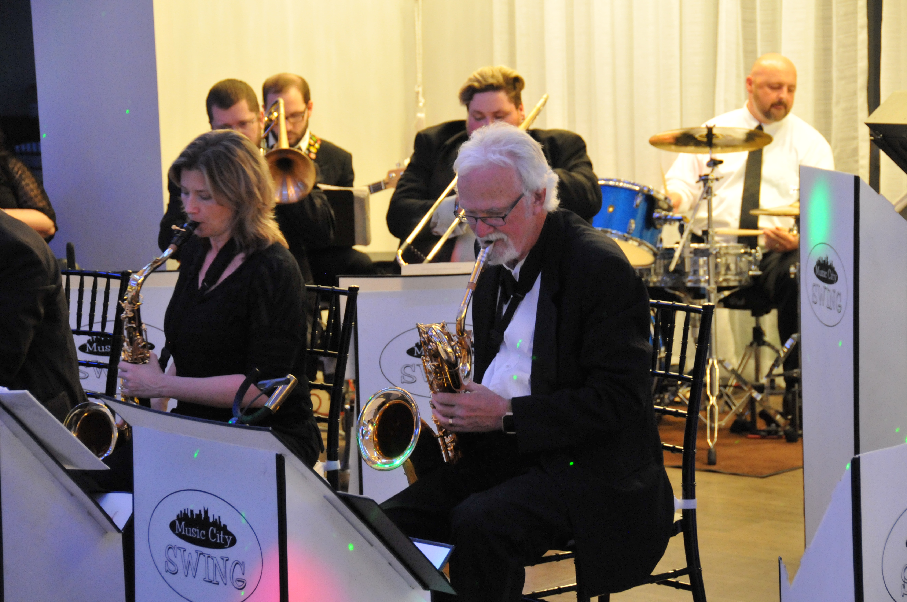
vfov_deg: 13.0
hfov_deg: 19.5
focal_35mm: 105
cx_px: 454
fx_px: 2642
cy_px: 301
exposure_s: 1/30
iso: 2000
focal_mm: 70
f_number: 5
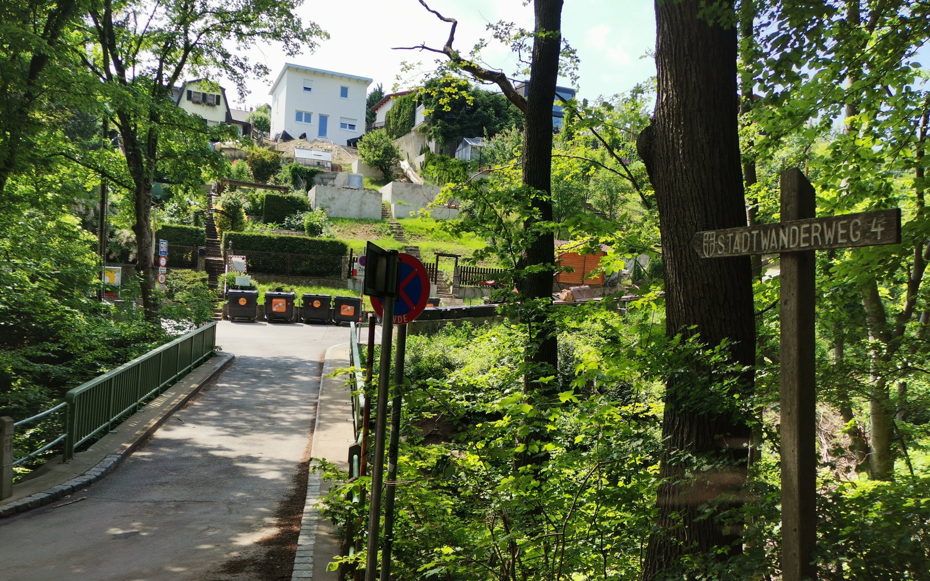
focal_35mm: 32
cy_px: 335
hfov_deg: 59.7
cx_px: 466
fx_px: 811
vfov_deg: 39.3
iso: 50
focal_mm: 4.75
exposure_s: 1/947
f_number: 1.8
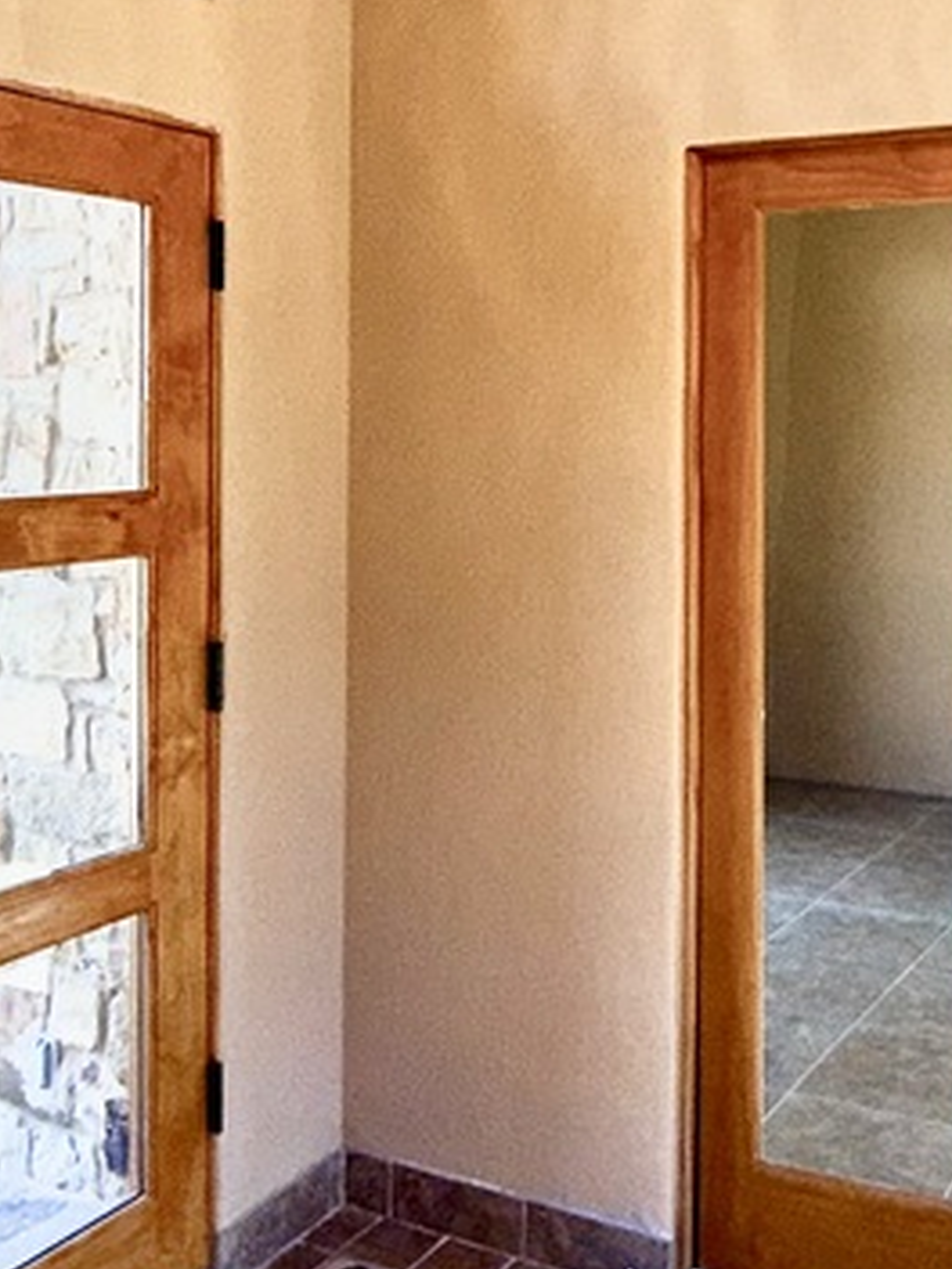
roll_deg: -0.2
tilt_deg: -0.5
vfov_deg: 43.3
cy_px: 433
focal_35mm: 43
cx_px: 671
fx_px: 1577
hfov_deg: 33.2
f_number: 2.2
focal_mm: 2.22
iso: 25
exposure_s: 1/120
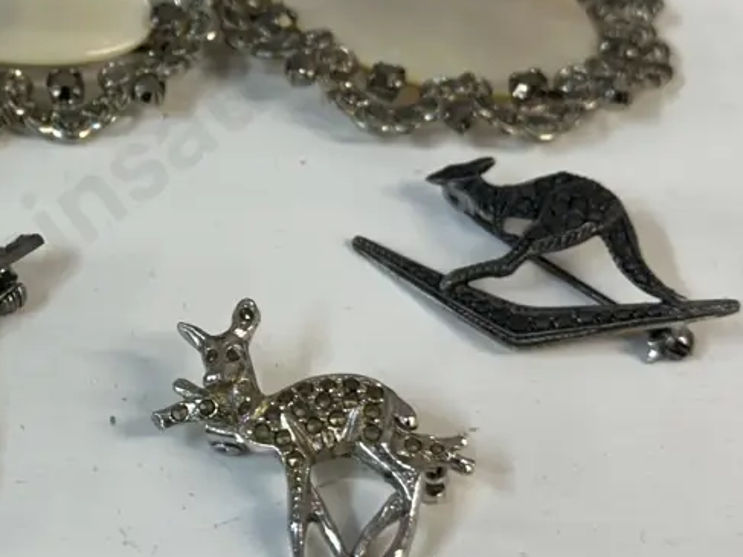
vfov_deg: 14.6
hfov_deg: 19.2
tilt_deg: -40.9
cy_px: 183
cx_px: 122
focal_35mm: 101
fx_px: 2167
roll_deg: -2.1
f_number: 1.78
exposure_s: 1/50
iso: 64
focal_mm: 6.86
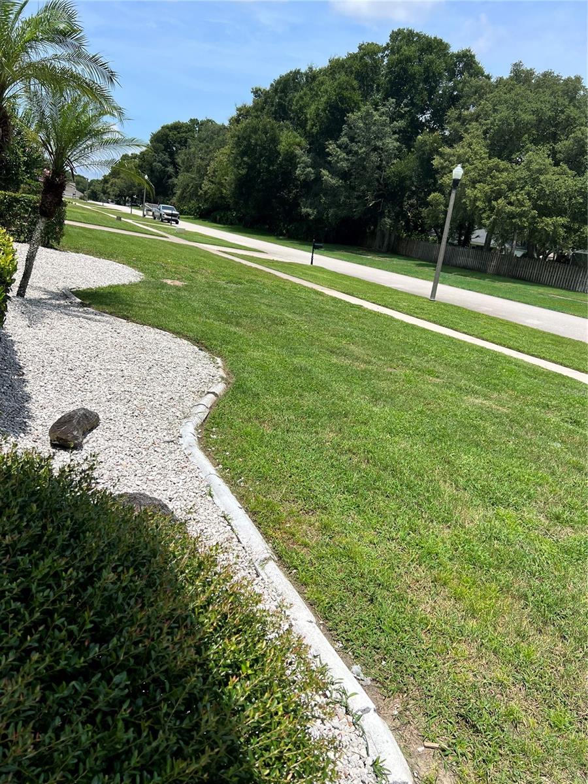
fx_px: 589
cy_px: 392
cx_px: 294
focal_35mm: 26
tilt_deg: -15.8
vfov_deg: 67.3
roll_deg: -8.2
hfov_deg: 53.1
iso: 50
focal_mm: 5.7
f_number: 1.5
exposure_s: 1/4444
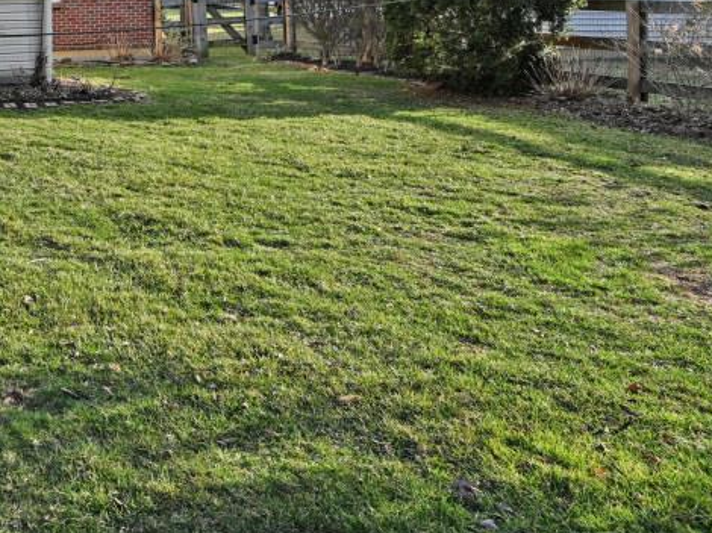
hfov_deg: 33.9
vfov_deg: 30.5
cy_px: -35
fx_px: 884
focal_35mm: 43
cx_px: -174
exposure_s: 1/250
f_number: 5.6
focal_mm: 14
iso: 125
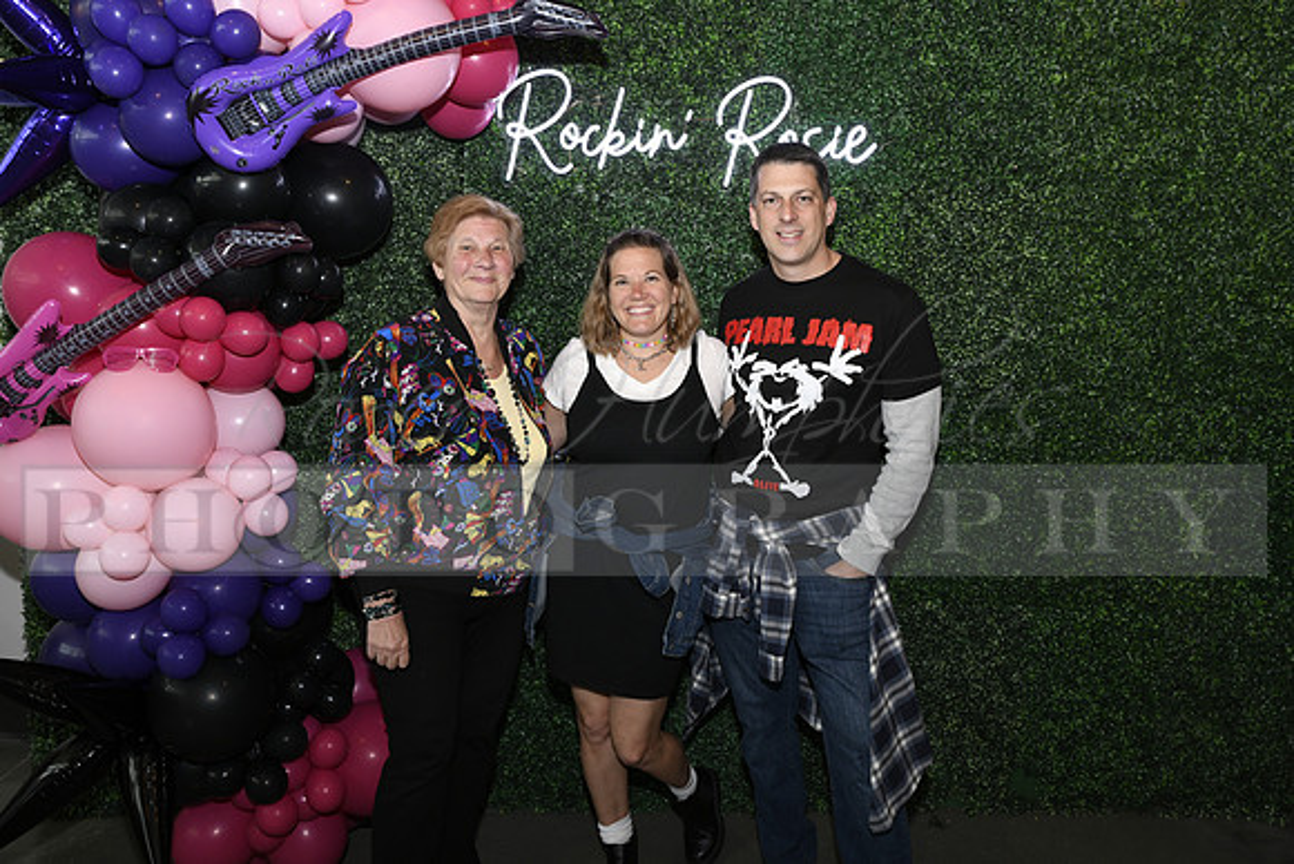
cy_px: 432
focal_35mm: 29
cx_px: 647
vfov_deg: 45.0
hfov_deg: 63.6
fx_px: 1043
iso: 500
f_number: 6.3
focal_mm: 29
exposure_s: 1/60
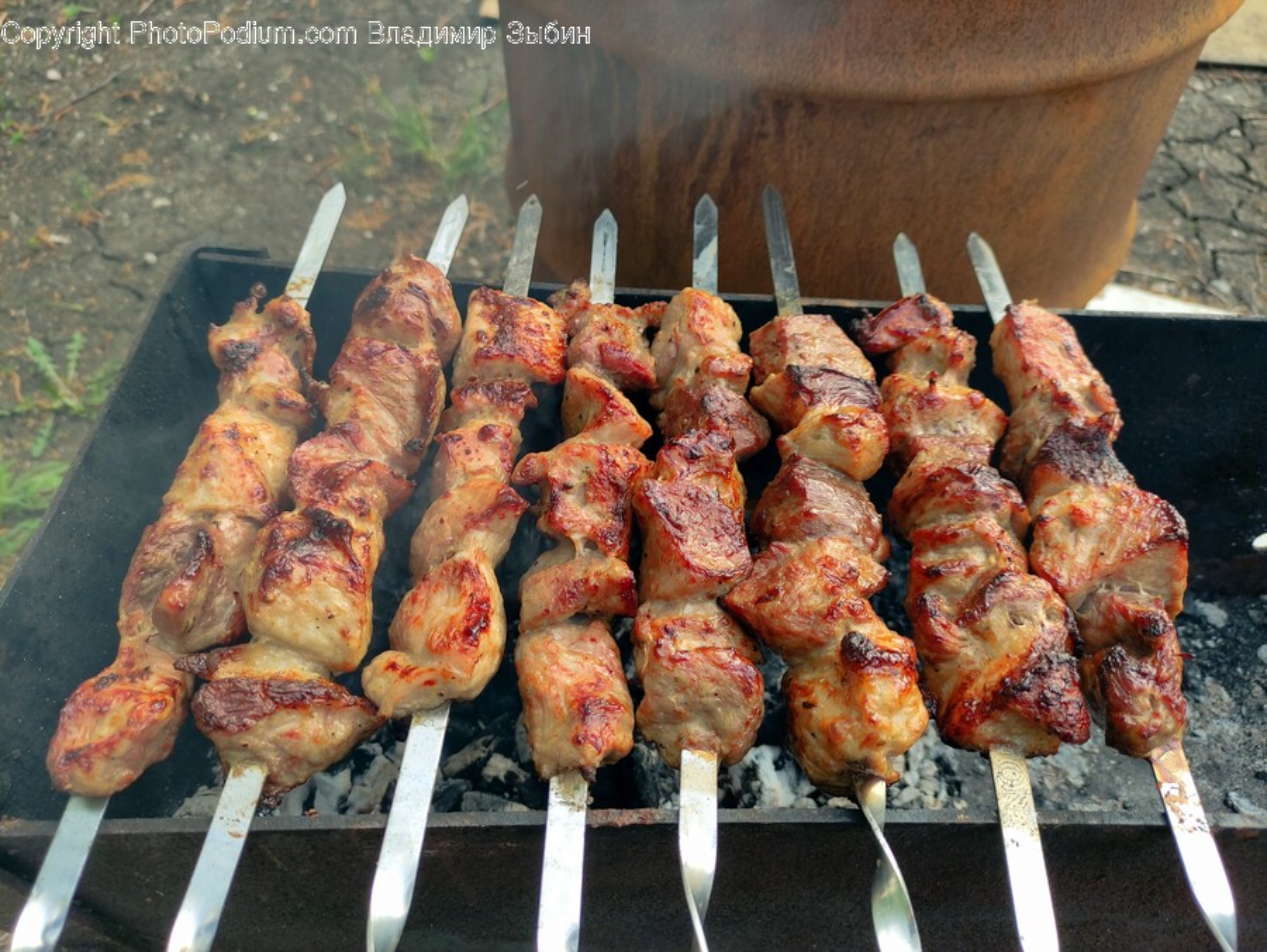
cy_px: 476
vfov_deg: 54.9
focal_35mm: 25
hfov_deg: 69.4
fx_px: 916
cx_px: 634
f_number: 1.89
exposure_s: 1/103
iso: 100
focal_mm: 5.43
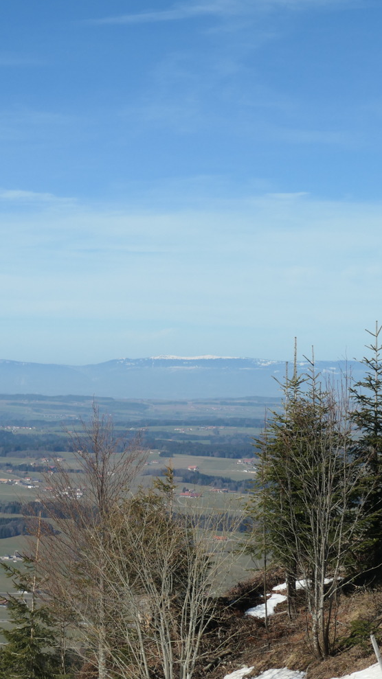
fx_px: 1459
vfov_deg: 26.2
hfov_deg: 14.6
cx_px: -23
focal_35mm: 81
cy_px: 338
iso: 200
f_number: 6.3
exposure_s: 1/1000
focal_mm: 18.7
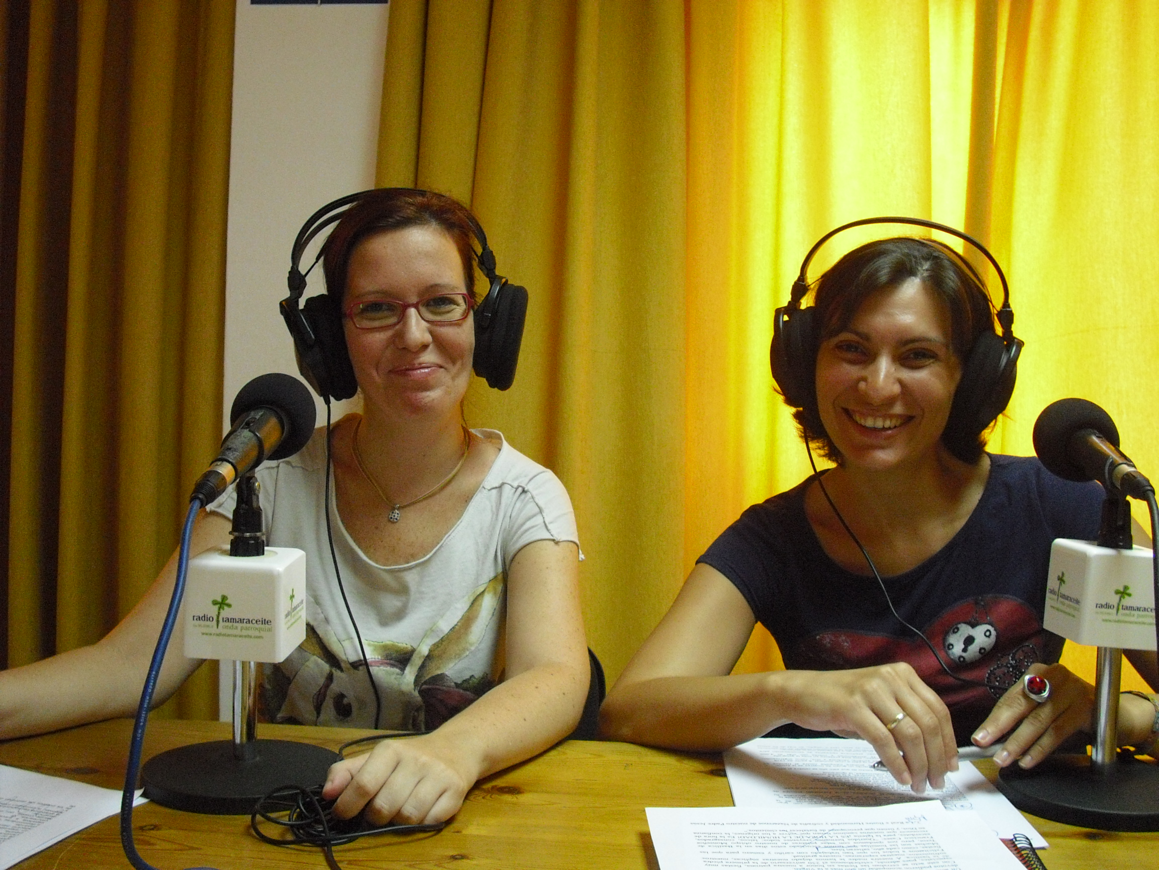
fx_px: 1272
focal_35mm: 38
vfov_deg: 37.7
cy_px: 435
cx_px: 580
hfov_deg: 49.0
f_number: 2.8
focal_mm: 6.2
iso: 400
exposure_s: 1/60
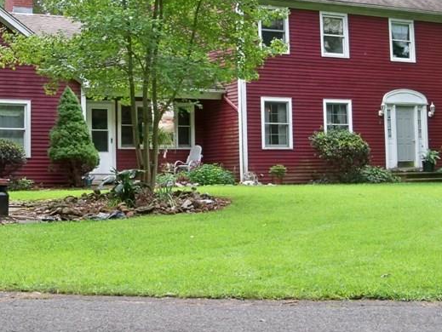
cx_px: 149
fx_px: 882
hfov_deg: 28.0
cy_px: 84
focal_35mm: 69
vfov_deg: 21.2
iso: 64
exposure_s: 1/80
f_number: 3.5
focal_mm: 6.2
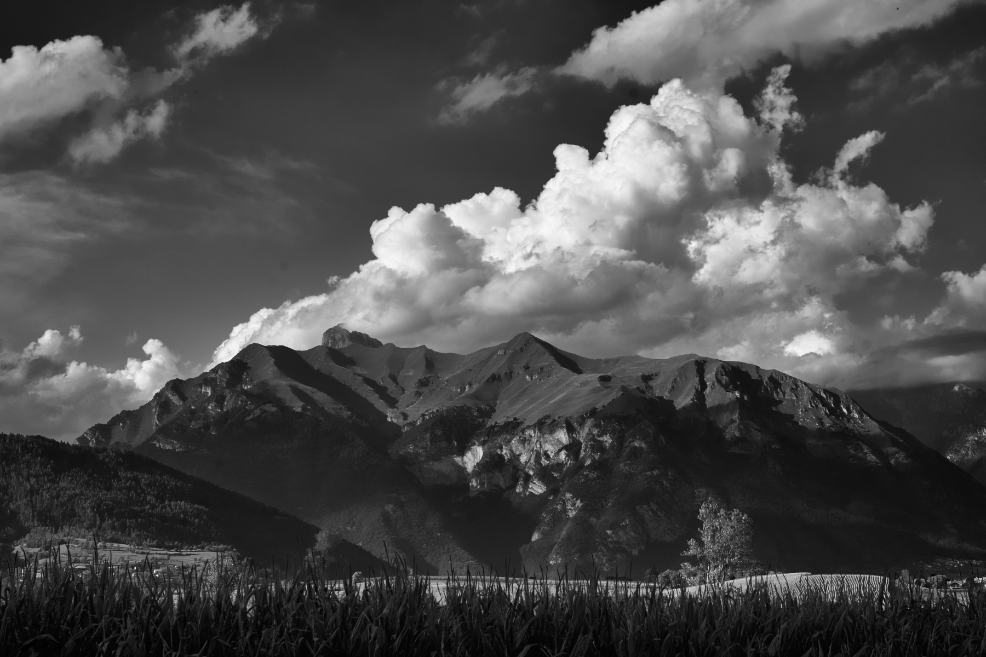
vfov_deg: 19.5
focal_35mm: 70
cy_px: 328
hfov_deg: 28.8
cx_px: 493
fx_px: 1917
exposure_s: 1/1600
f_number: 9
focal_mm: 70
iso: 400
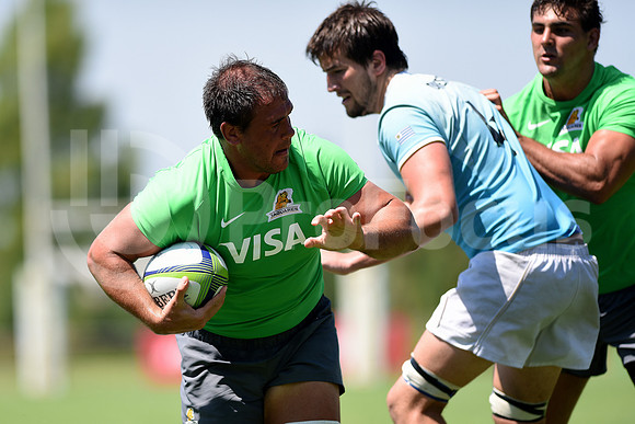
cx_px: 318
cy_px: 212
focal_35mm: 300
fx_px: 5293
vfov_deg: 4.6
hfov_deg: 6.9
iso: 200
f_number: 2.8
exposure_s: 1/2000
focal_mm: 300
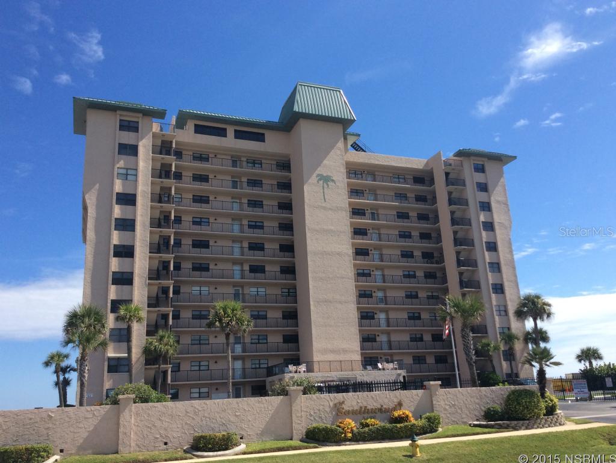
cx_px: 308
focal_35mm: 33
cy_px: 232
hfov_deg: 55.3
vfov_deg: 43.0
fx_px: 588
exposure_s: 1/1431
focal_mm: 3.3
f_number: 2.4
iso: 32
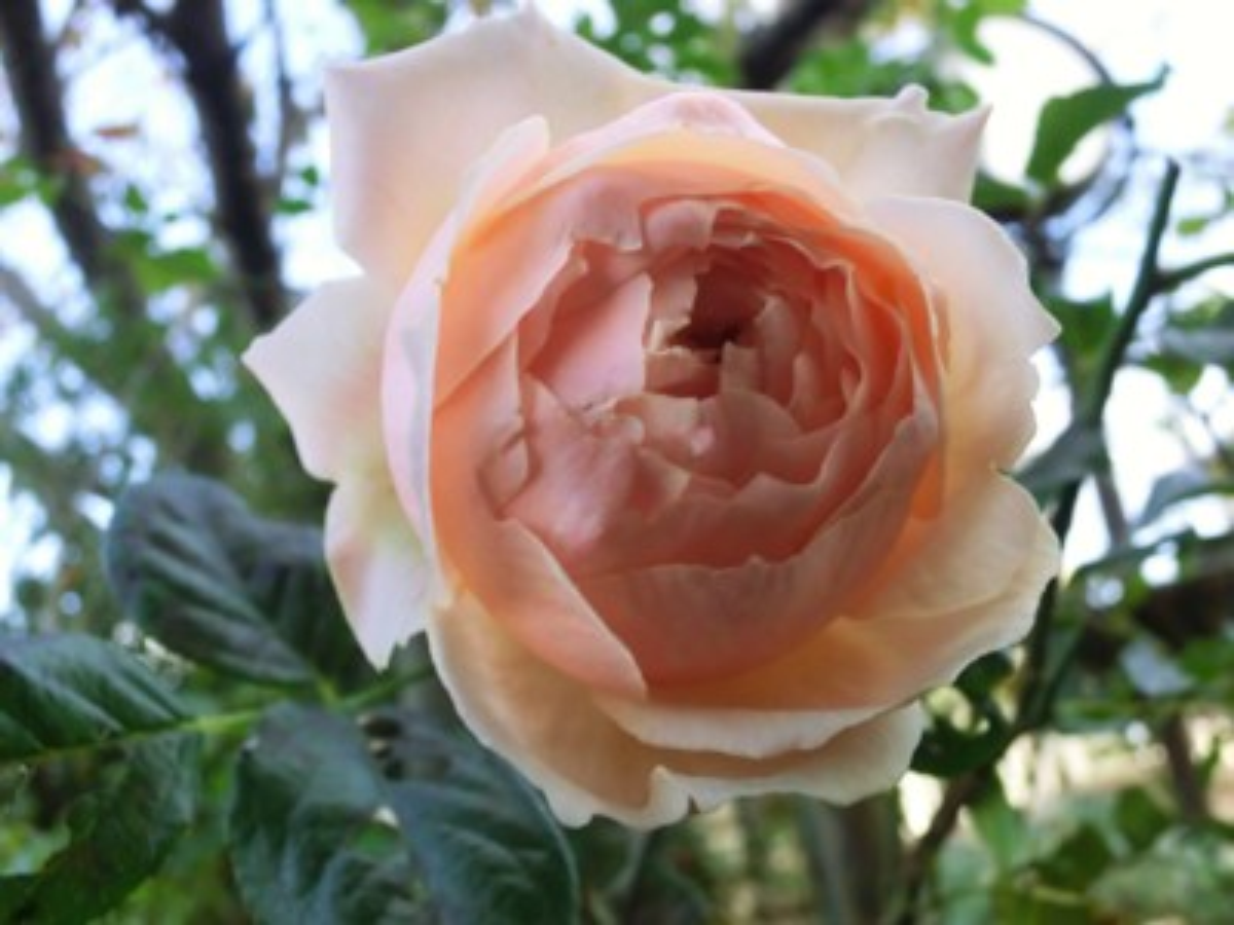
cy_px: 462
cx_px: 617
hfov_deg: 44.8
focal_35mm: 42
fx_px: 1497
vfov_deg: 34.3
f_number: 10.3
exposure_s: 1/60
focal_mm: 7.38
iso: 320
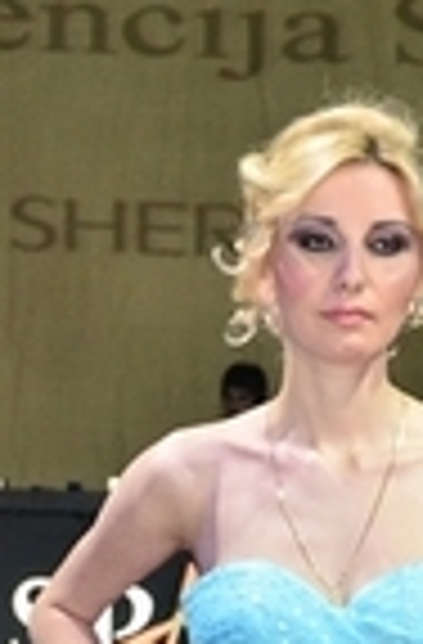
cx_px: 360
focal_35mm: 208
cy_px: 919
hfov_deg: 6.5
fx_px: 3702
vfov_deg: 9.7
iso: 1600
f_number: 5.6
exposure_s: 1/100
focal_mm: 38
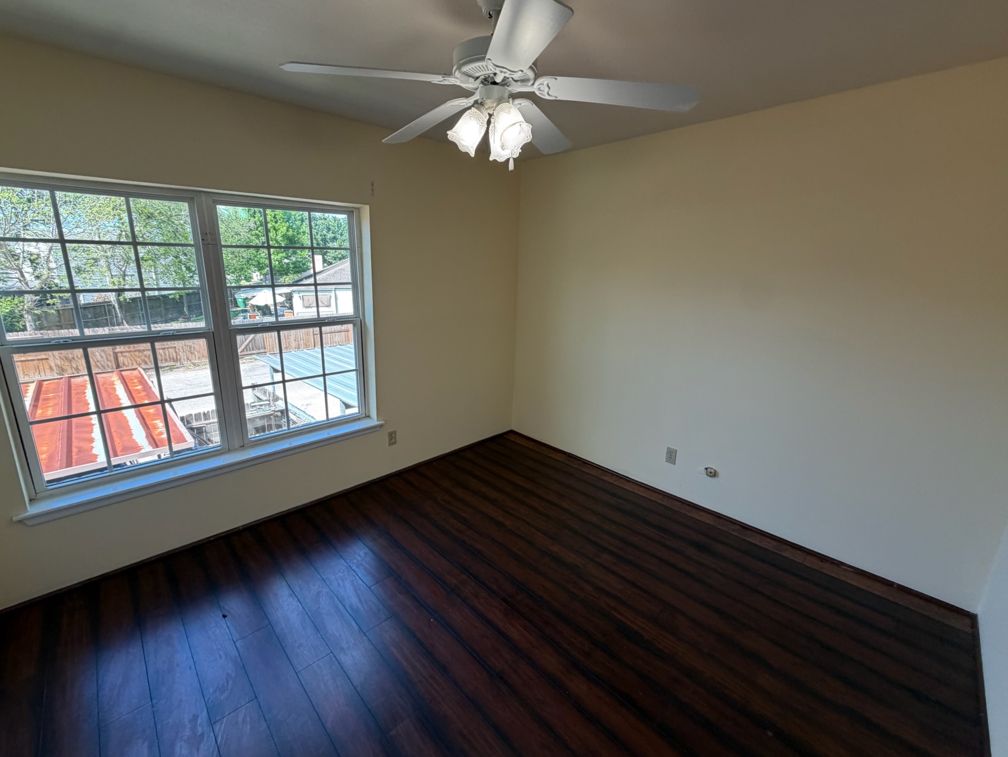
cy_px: 369
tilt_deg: -11.6
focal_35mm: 15
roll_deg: +0.1
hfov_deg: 98.2
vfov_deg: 81.7
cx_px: 495
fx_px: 437
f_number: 2.2
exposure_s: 1/120
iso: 125
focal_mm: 2.22
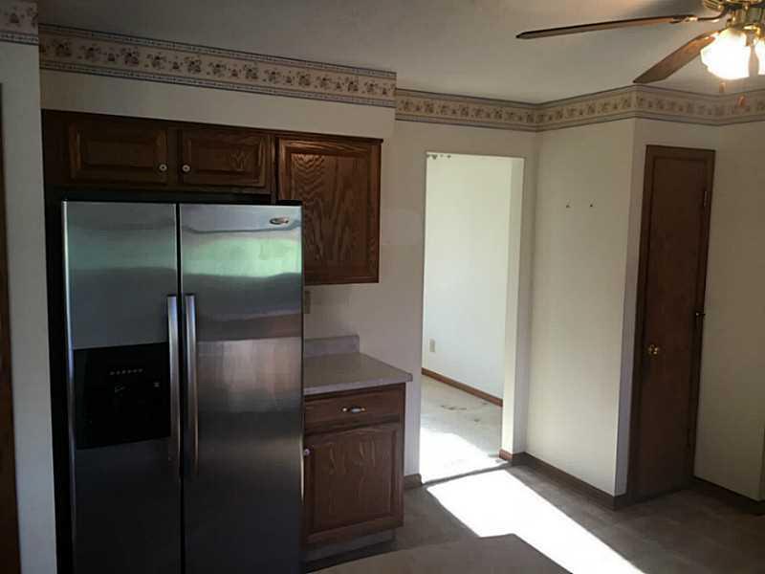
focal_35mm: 29
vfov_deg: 48.2
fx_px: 641
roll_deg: -1.0
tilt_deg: -6.0
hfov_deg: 61.7
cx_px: 382
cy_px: 287
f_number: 2.2
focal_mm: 4.15
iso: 64
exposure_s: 1/30
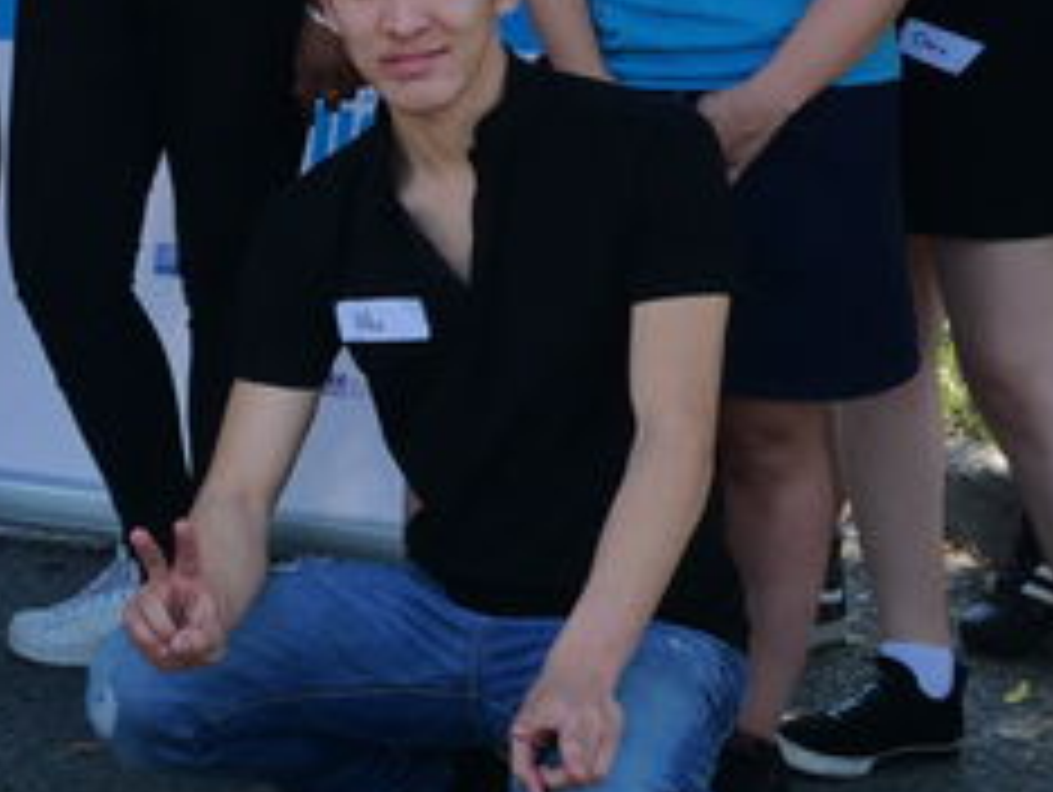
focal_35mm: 134
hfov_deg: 14.2
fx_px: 4080
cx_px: -230
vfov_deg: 10.8
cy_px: -236
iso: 200
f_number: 5
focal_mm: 16
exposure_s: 1/320
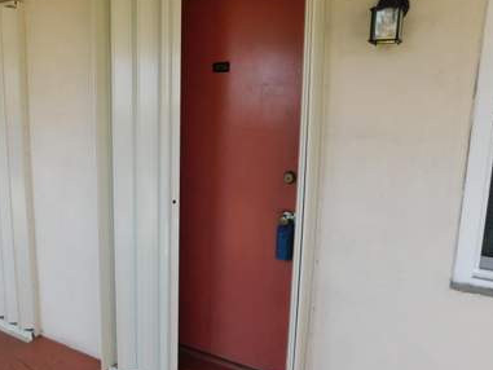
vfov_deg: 48.3
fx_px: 413
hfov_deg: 61.2
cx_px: 201
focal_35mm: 29
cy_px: 182
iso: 125
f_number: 3
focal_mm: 4
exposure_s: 1/320
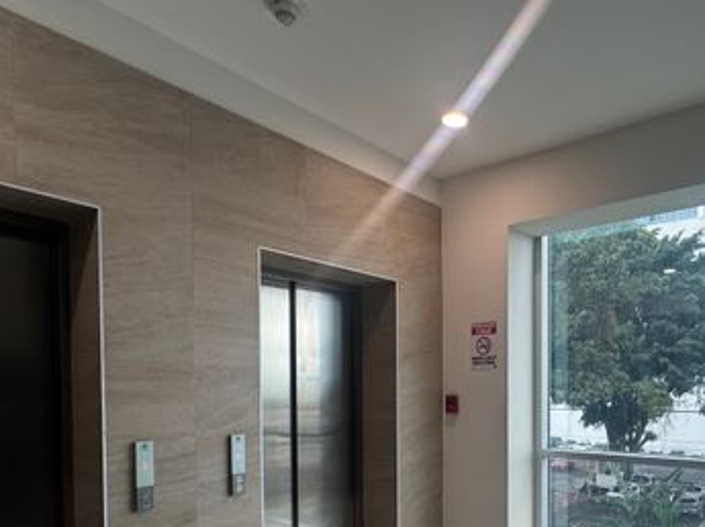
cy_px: 404
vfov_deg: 50.5
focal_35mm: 26
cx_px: 488
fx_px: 529
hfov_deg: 65.0
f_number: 2.2
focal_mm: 2.22
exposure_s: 1/120
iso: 64
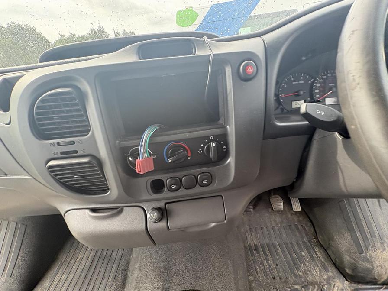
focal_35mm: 14
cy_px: 146
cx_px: 194
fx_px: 157
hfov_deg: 102.1
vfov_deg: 85.7
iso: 125
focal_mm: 2.22
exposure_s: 1/115
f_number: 2.2
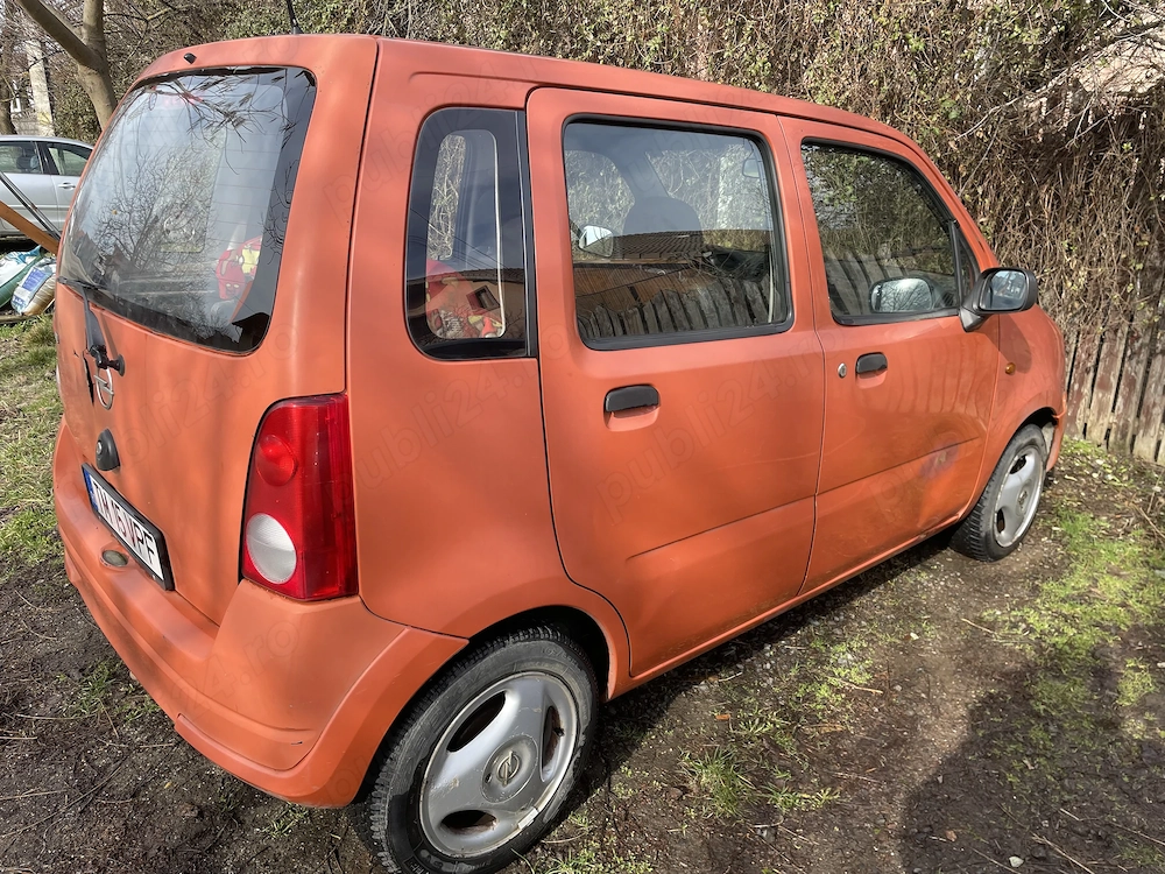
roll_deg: +0.8
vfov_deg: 53.1
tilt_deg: -19.0
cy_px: 437
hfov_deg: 67.3
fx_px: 875
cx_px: 582
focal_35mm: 26
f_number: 1.6
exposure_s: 1/888
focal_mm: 4.2
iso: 32
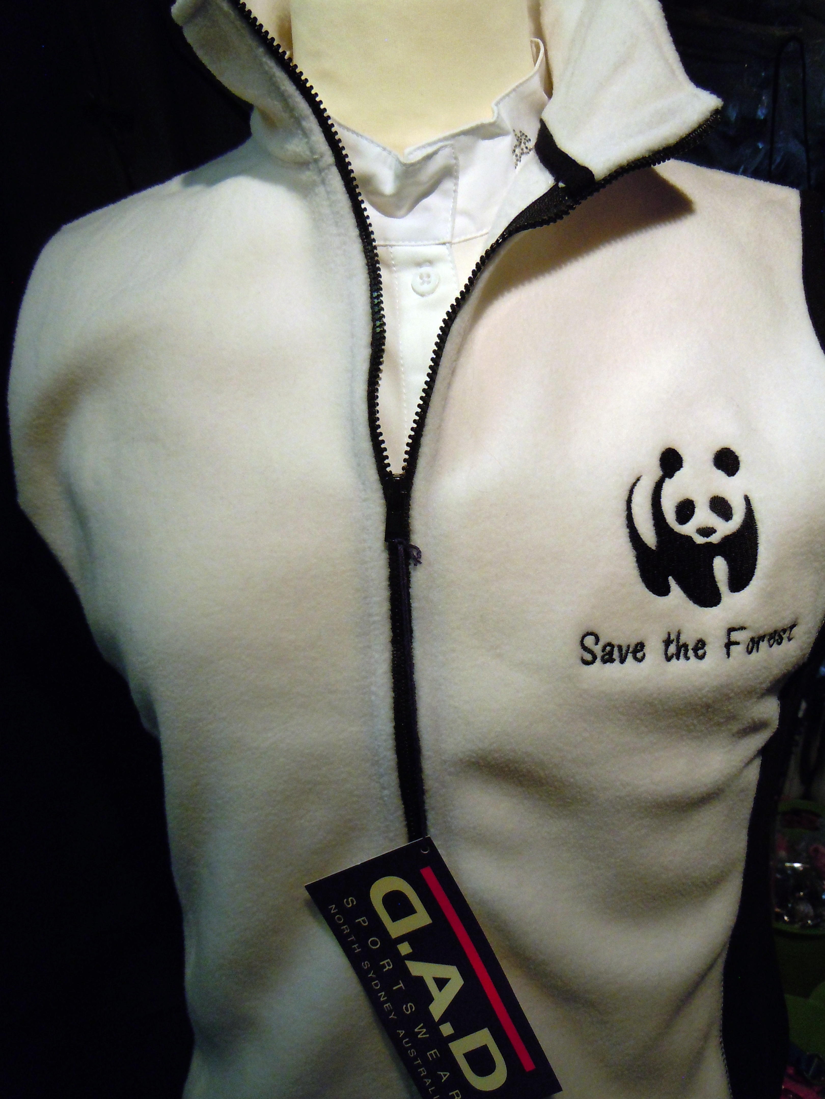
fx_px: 953
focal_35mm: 30
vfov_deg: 60.0
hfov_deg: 46.8
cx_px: 412
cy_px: 550
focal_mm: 5.4
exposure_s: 1/125
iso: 320
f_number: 3.5
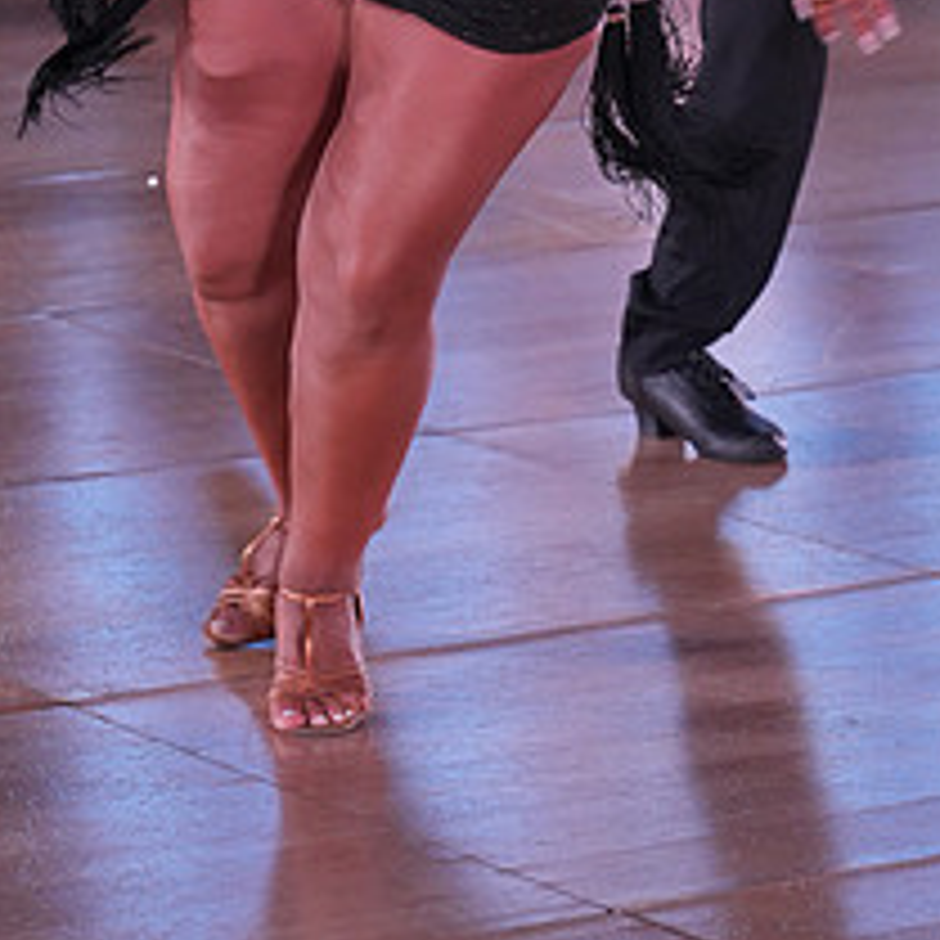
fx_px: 6943
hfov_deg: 7.7
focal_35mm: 226
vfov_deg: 7.7
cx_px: 542
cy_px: -270
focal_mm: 96
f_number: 4
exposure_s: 1/400
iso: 1250
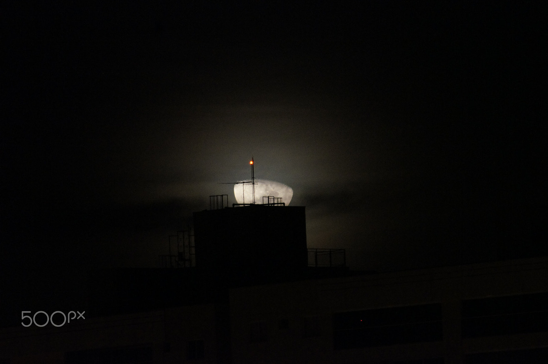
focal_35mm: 450
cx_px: 274
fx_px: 6840
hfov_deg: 4.6
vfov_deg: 3.0
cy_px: 182
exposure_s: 1/15
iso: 3200
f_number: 10
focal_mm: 300
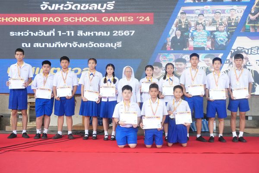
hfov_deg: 46.4
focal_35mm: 42
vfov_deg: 31.9
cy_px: 86
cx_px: 130
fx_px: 302
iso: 1600
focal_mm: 28
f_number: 5.6
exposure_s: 1/100
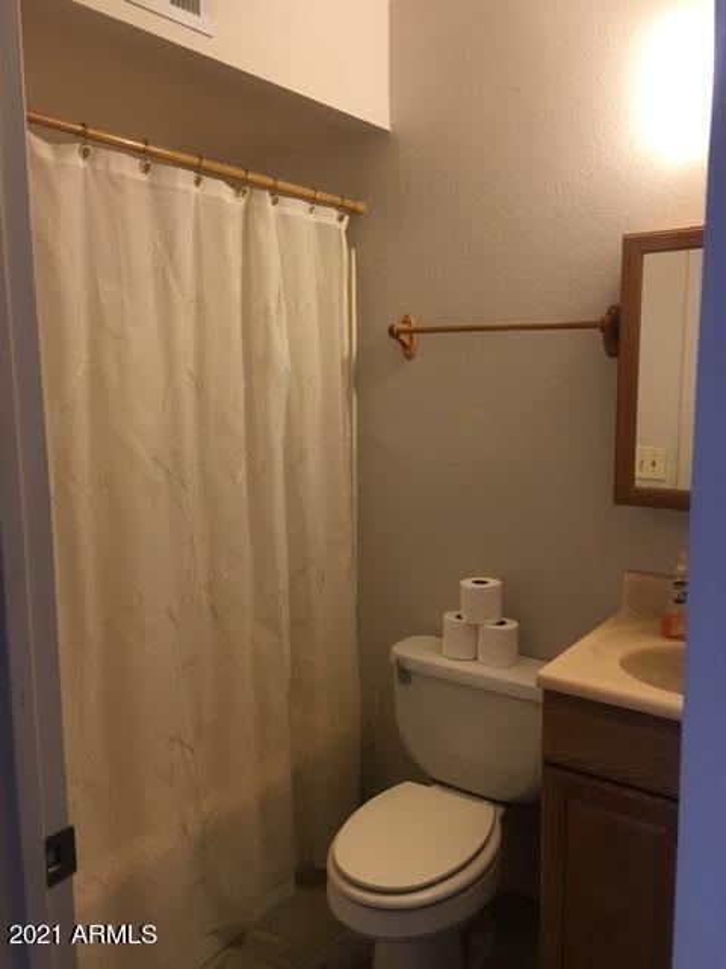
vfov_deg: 61.7
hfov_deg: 48.2
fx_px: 811
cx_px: 363
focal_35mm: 29
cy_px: 484
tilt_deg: -8.5
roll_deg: +1.3
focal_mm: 4.15
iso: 80
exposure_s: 1/30
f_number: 2.2
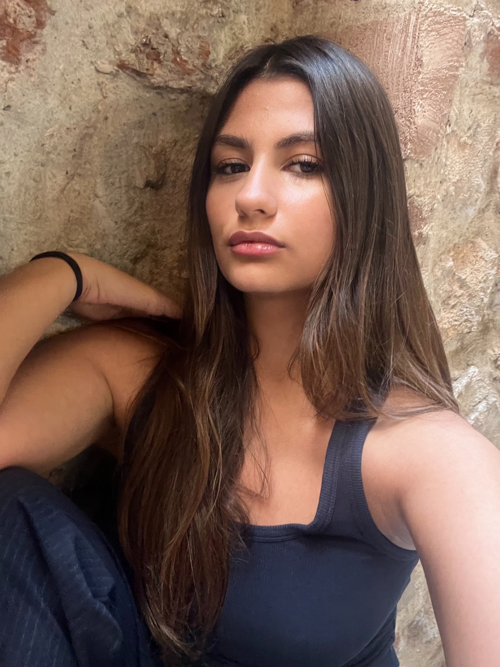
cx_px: 250
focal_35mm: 30
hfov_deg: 46.8
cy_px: 334
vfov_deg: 60.0
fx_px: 578
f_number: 2.2
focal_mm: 2.71
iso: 400
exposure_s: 1/25
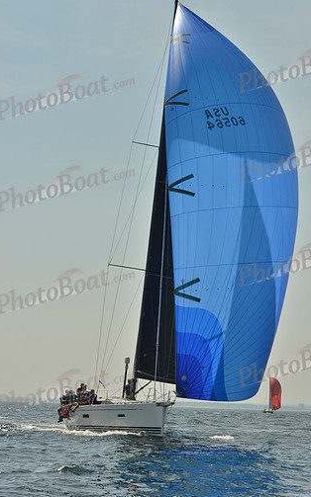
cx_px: 187
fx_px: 1357
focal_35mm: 100
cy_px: 224
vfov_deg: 20.8
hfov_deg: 13.1
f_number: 9
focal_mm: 85
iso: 200
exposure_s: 1/1250
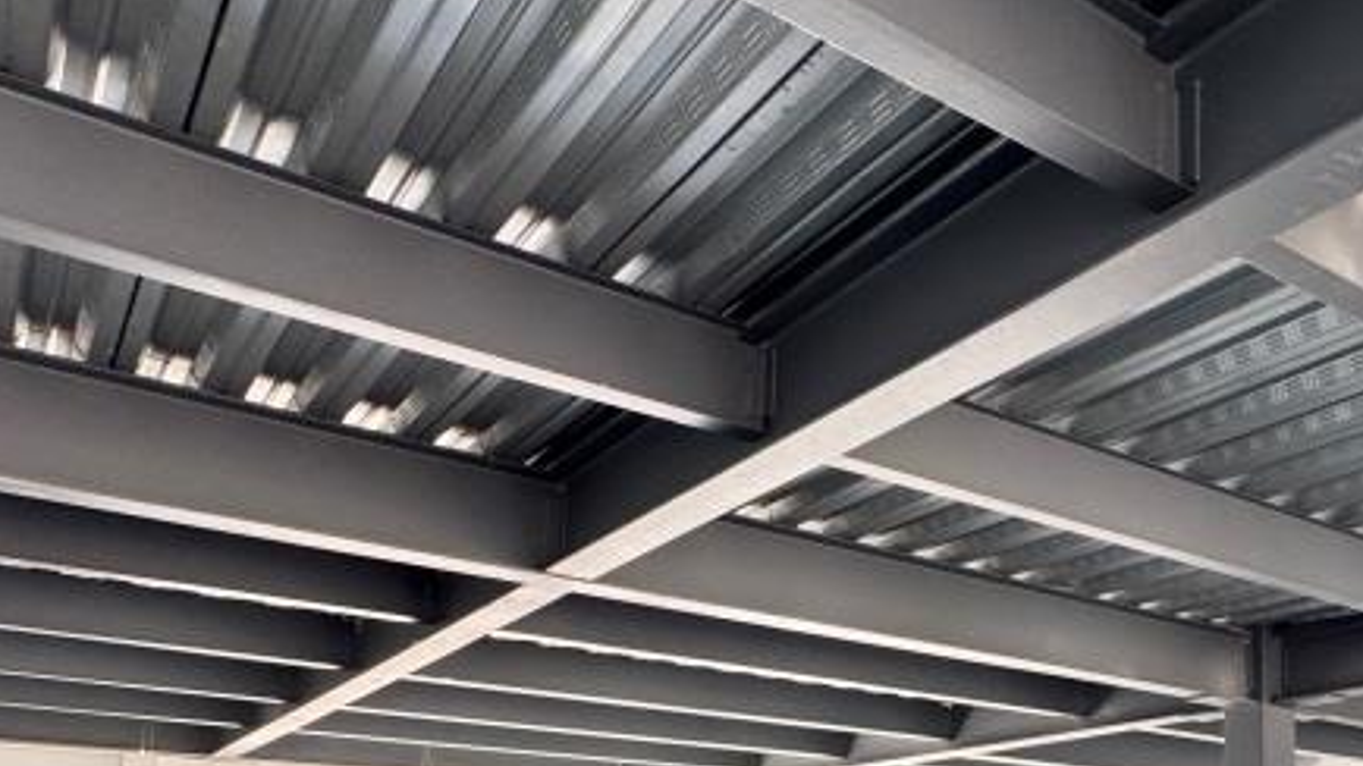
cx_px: 1024
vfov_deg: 29.8
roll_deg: +0.0
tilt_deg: +3.8
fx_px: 1301
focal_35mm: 36
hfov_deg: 52.8
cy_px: 826
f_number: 2.2
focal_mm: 2.22
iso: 200
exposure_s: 1/99
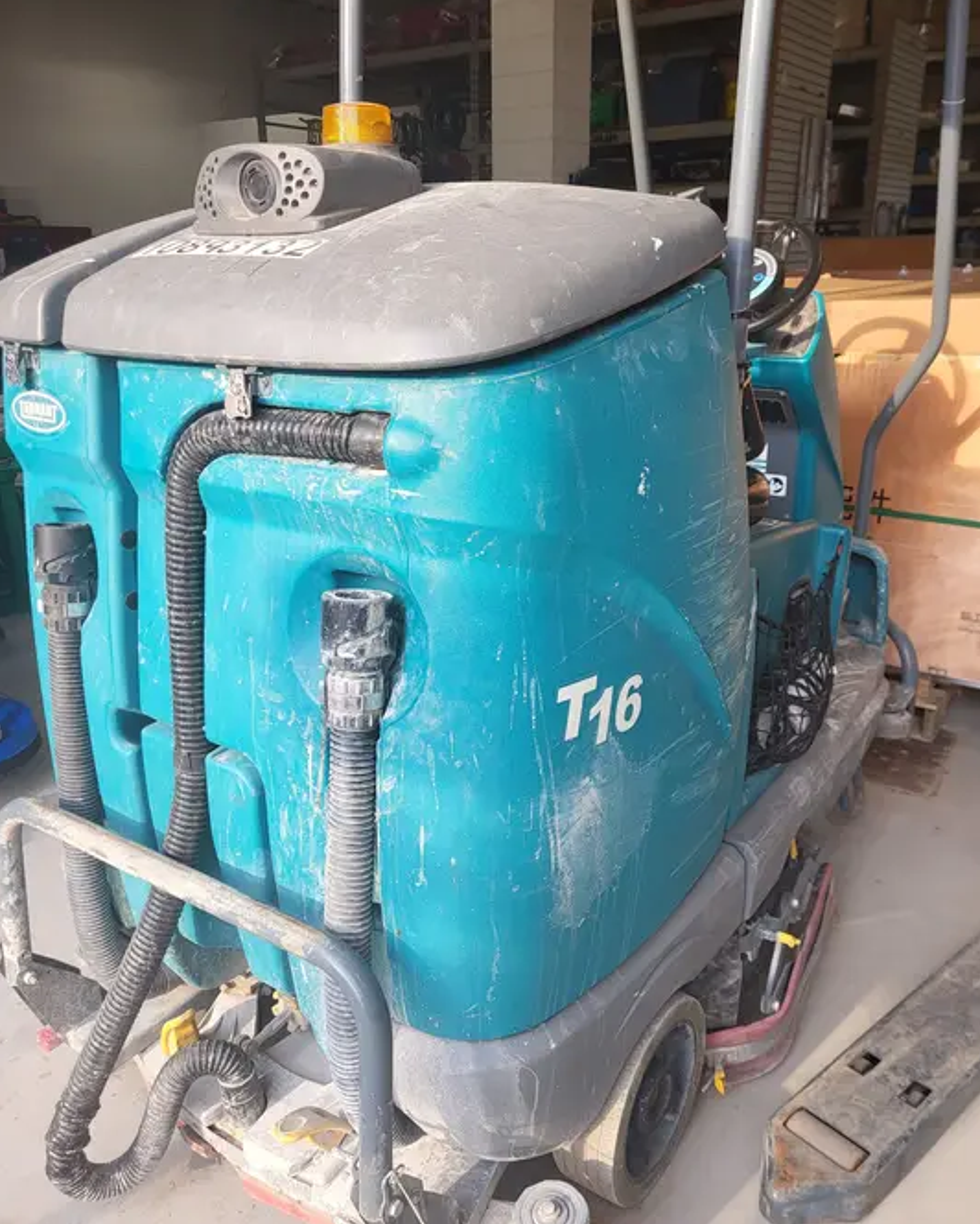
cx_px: 499
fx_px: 1014
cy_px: 631
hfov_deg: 51.6
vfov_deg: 62.2
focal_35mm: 28
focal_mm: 5.4
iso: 40
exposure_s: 1/256
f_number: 1.8
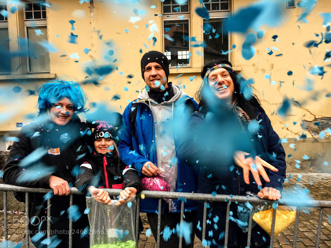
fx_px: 277
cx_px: 166
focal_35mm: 29
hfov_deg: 61.7
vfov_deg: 48.2
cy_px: 124
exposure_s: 1/185
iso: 25
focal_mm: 4.15
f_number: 2.2
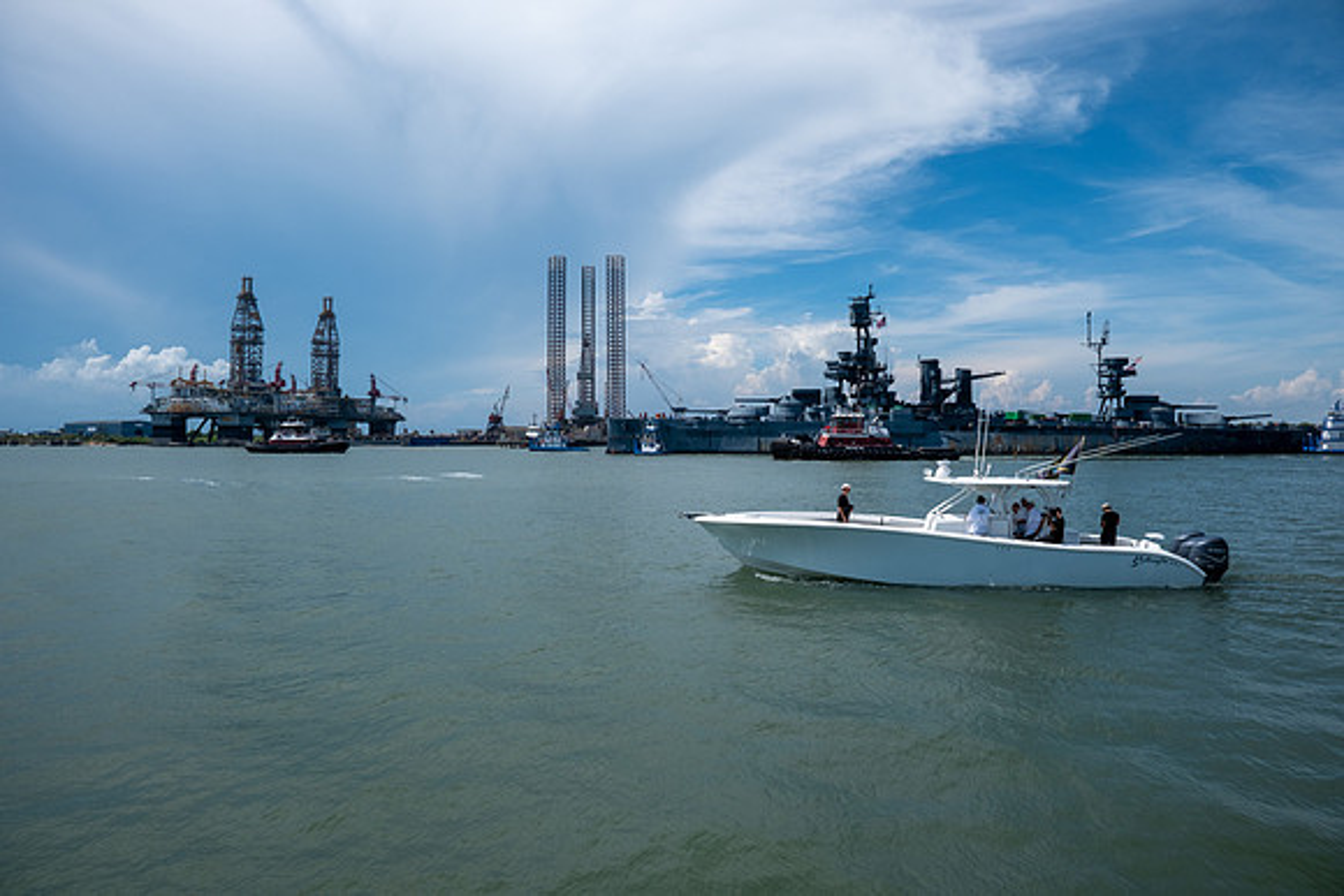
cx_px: 672
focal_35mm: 24
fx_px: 896
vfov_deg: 53.2
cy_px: 448
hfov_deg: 73.7
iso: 160
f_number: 9
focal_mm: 16
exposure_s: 1/800
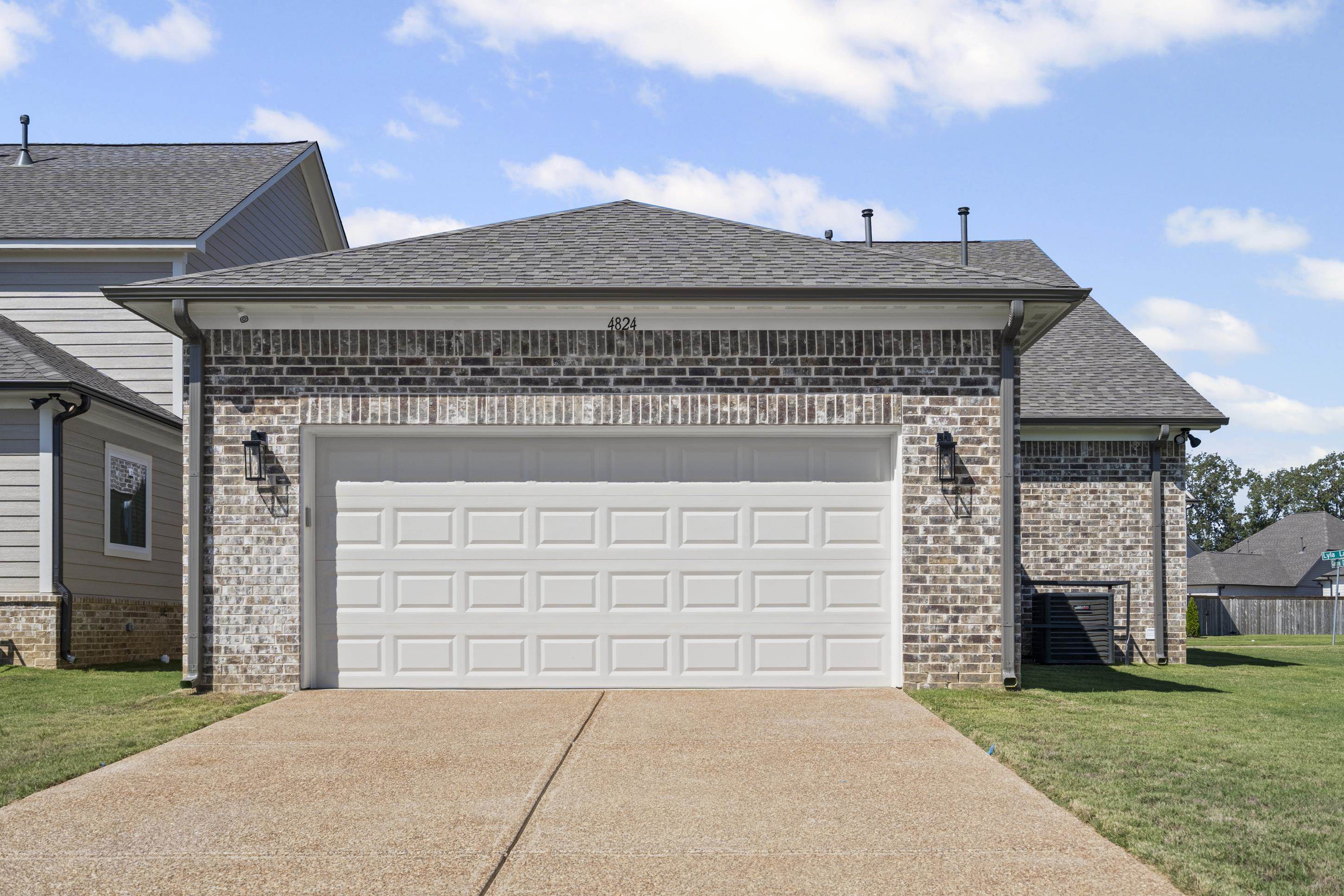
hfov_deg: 54.4
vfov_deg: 37.8
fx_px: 1306
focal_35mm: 35
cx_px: 672
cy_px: 448
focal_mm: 35
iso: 800
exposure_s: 1/1000
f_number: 9
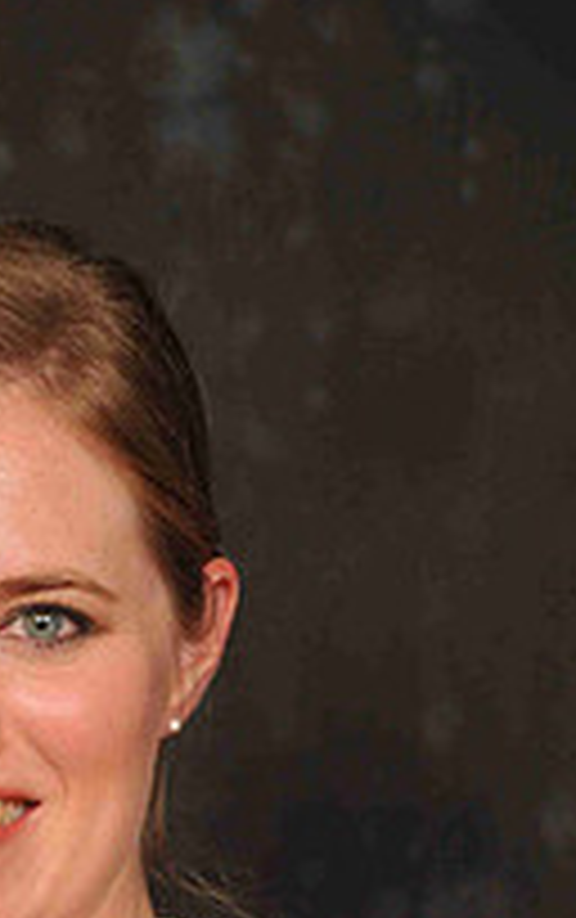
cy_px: 950
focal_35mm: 303
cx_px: -47
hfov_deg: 4.3
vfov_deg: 6.9
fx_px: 7589
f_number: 5.6
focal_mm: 90
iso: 200
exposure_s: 1/125
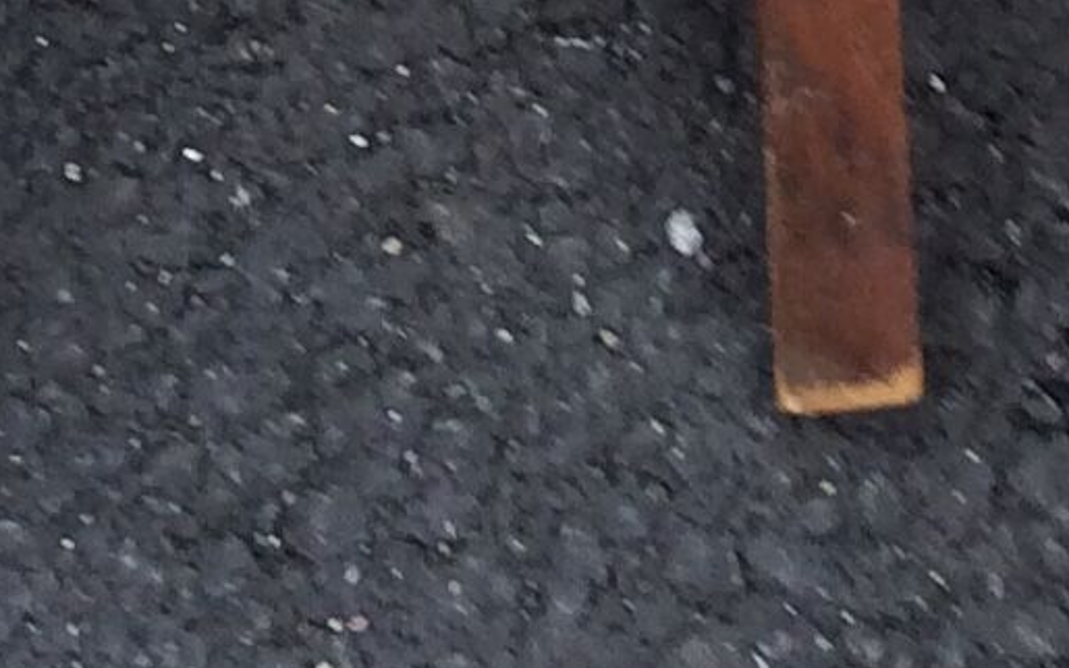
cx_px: 606
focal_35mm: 195
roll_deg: +0.7
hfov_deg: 10.7
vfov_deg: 5.5
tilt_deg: -31.2
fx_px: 5682
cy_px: -2326
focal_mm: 4.15
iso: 32
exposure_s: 1/204
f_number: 2.2
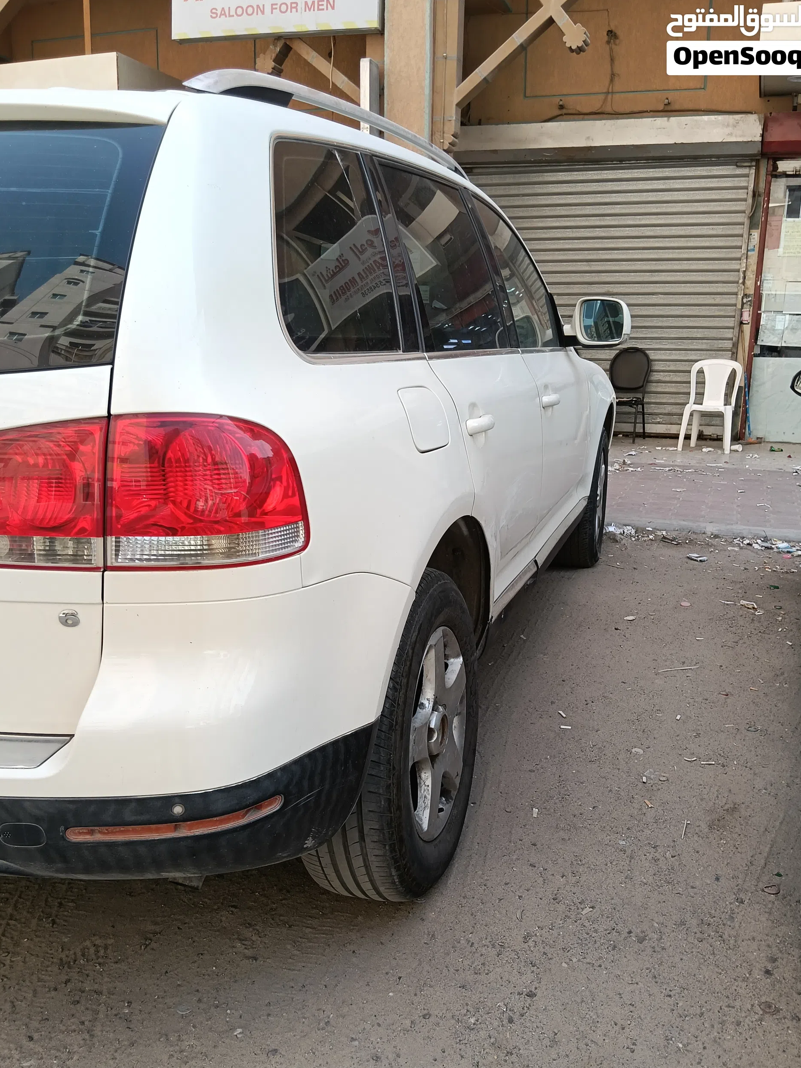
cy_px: 566
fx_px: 895
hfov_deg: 48.2
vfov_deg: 61.6
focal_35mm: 29
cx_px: 392
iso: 50
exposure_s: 1/177
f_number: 1.8
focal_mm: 3.98
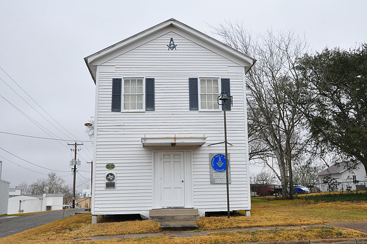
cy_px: 122
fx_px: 366
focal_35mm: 36
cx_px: 184
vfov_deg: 36.8
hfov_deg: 53.2
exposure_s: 1/250
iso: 800
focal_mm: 24
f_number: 13
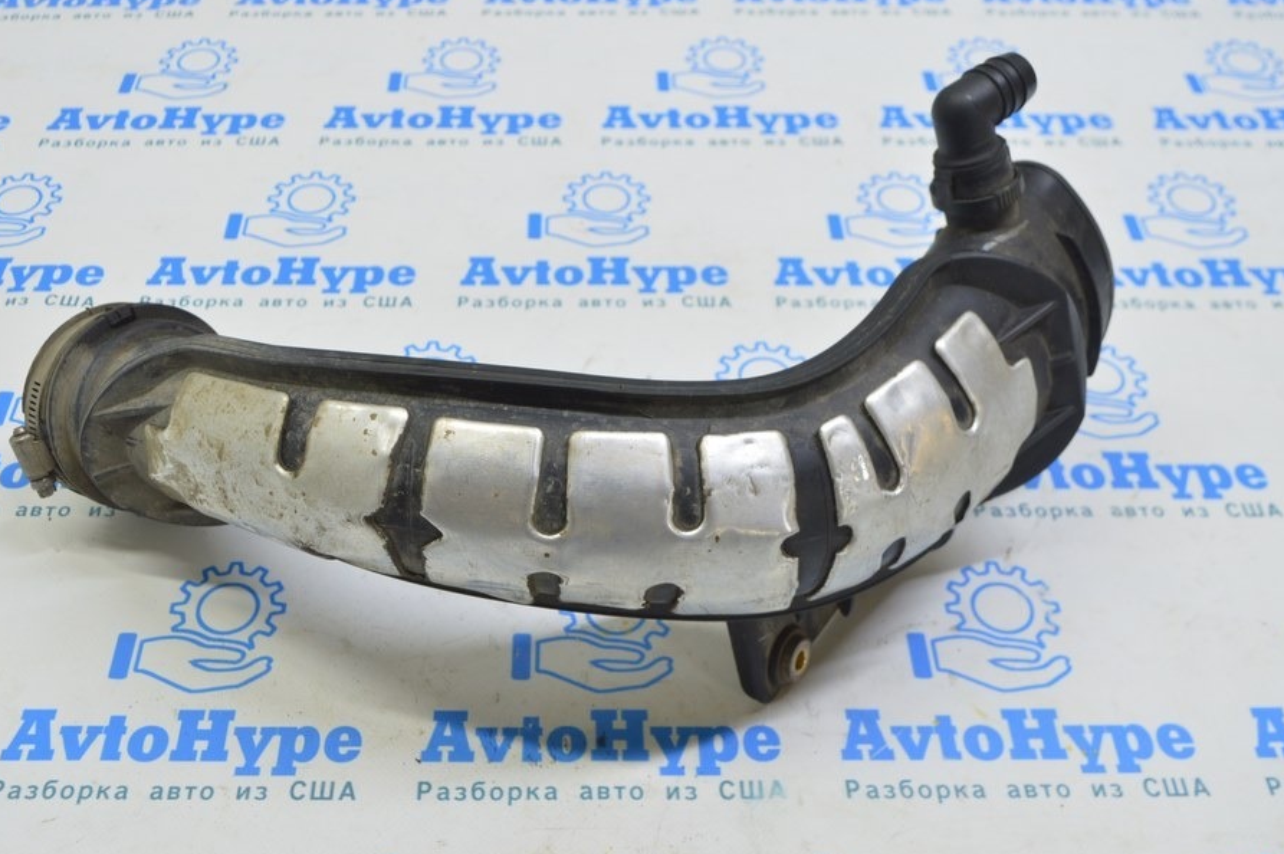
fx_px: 1410
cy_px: 433
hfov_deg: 48.8
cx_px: 559
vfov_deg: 33.7
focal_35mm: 40
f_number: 5.6
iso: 400
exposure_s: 1/20
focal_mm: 23
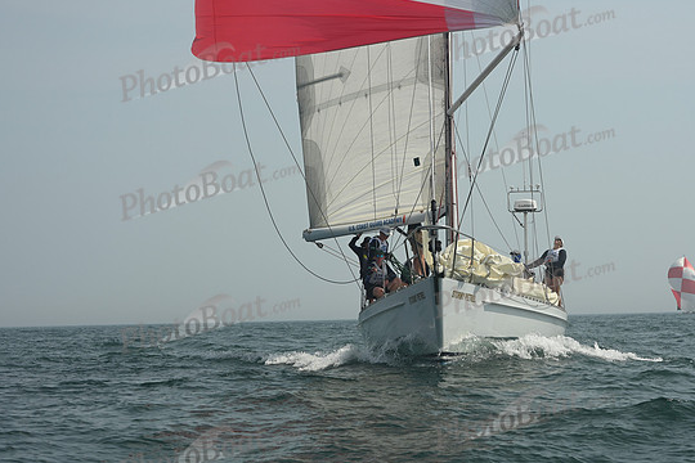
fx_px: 1969
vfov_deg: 13.4
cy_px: 236
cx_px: 368
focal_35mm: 102
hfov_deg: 20.0
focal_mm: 95
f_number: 10
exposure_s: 1/1250
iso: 320
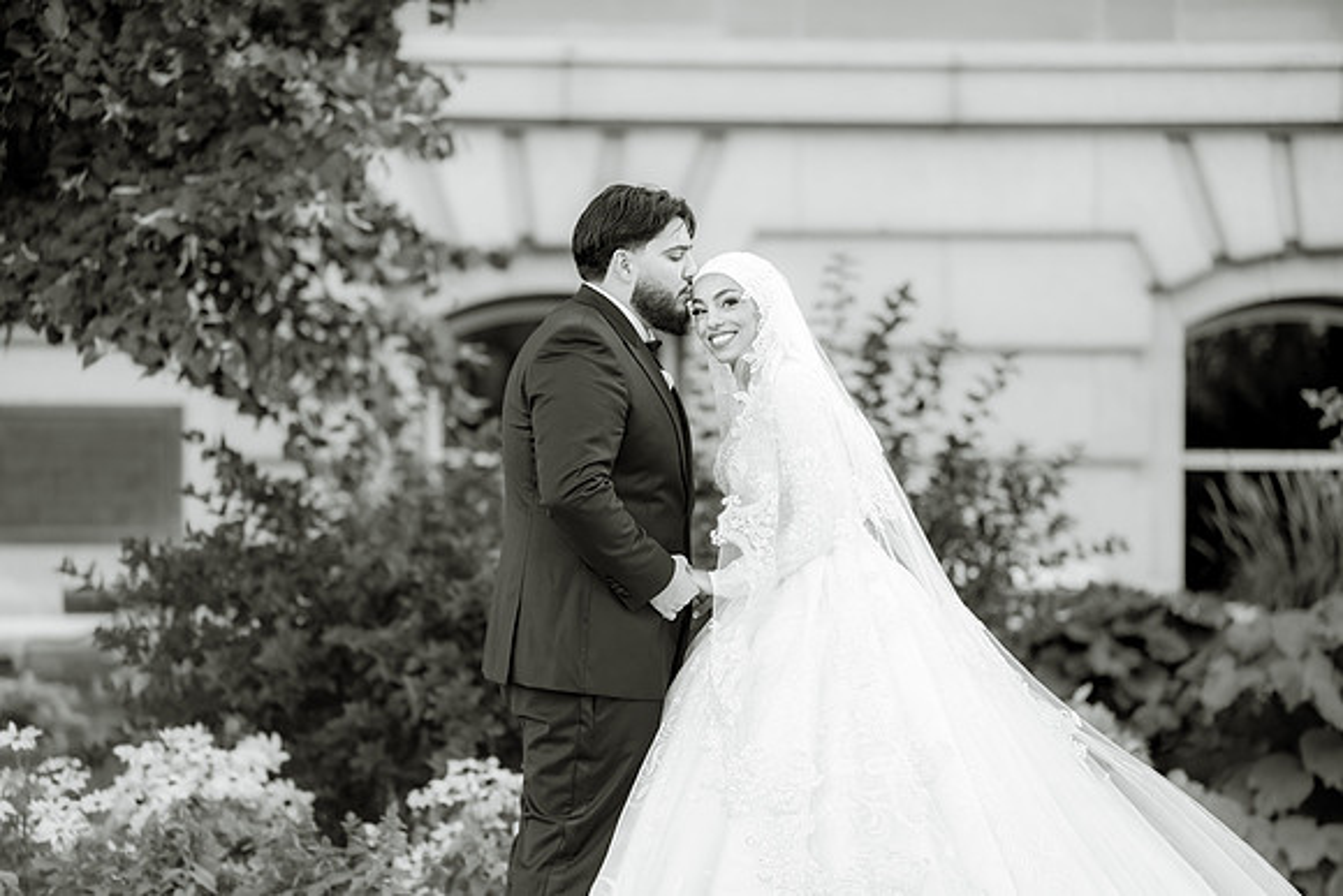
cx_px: 672
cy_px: 448
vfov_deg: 14.0
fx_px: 3657
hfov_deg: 20.8
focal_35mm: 98
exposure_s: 1/1250
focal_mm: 98
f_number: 2
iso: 200
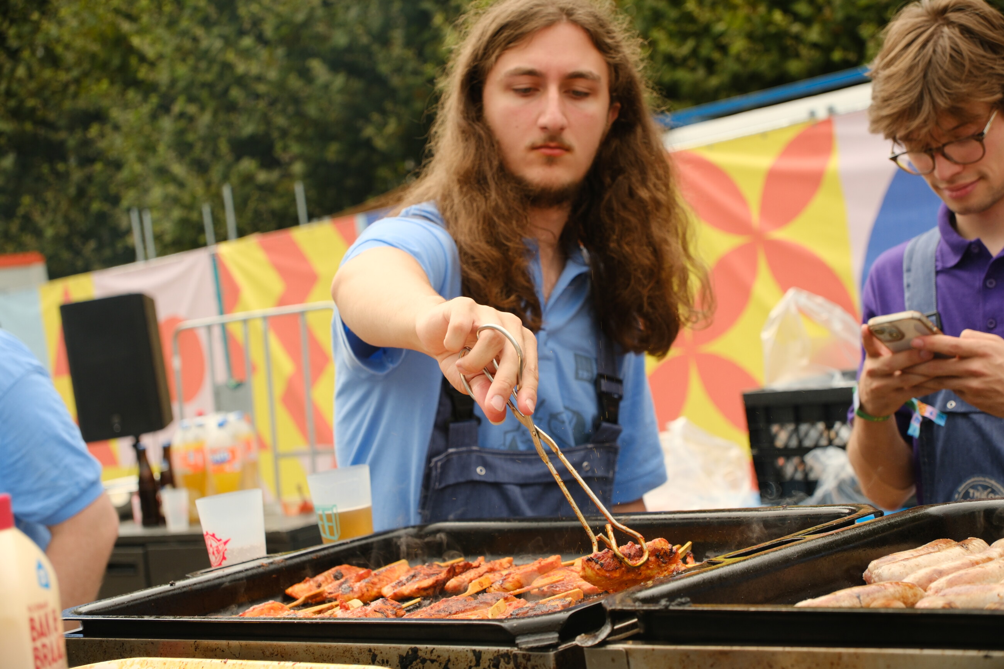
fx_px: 1673
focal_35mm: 60
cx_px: 502
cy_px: 334
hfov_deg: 33.4
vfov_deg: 22.6
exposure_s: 1/250
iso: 400
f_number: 4
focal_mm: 39.7
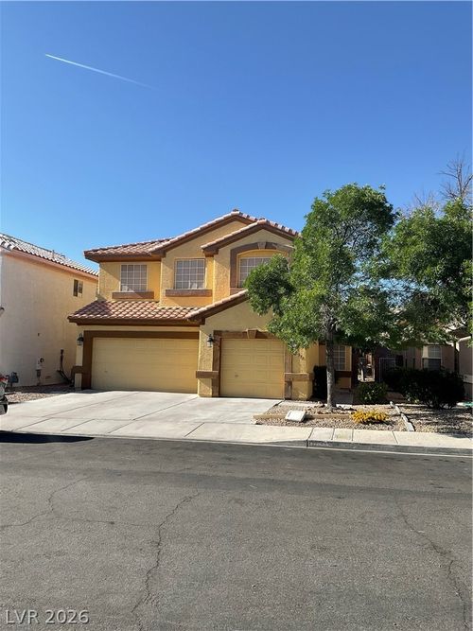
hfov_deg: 48.2
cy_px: 316
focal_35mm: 29
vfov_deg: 61.7
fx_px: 529
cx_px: 236
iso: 16
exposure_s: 1/1577
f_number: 1.8
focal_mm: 3
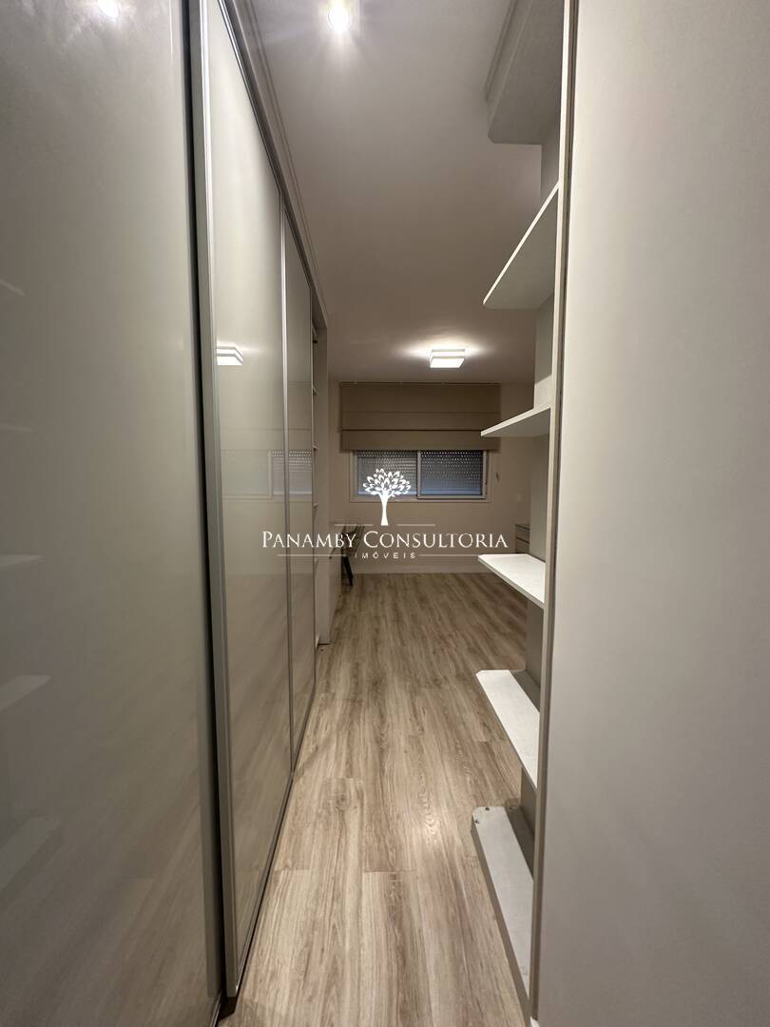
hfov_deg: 85.7
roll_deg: -2.4
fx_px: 415
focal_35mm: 14
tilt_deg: -5.3
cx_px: 385
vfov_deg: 102.1
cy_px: 514
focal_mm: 2.22
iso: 250
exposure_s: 1/60
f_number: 2.2
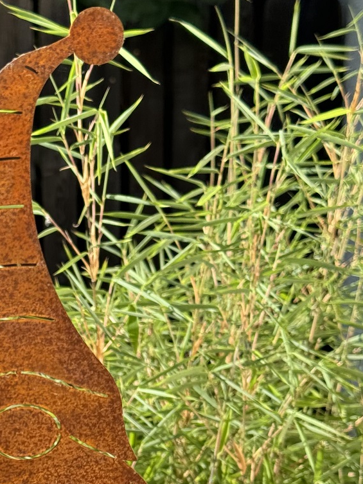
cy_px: 438
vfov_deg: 18.9
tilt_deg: -11.9
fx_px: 1426
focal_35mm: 102
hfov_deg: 14.2
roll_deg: +1.1
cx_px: -17
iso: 64
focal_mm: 6.76
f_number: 1.78
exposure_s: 1/1094
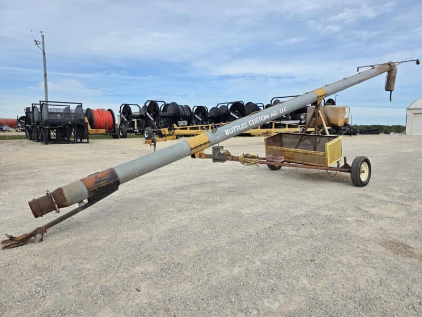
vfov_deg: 58.9
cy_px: 158
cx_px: 211
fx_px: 280
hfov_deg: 73.9
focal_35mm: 23
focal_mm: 6.3
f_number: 1.7
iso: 80
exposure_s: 1/5778
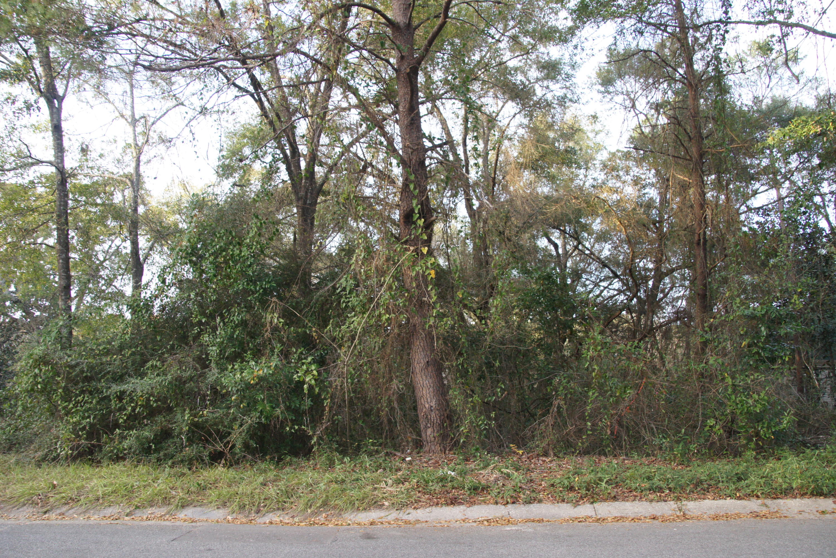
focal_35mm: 30
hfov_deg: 61.9
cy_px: 279
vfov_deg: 43.6
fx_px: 697
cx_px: 418
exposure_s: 1/80
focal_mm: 20
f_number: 5.6
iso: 800
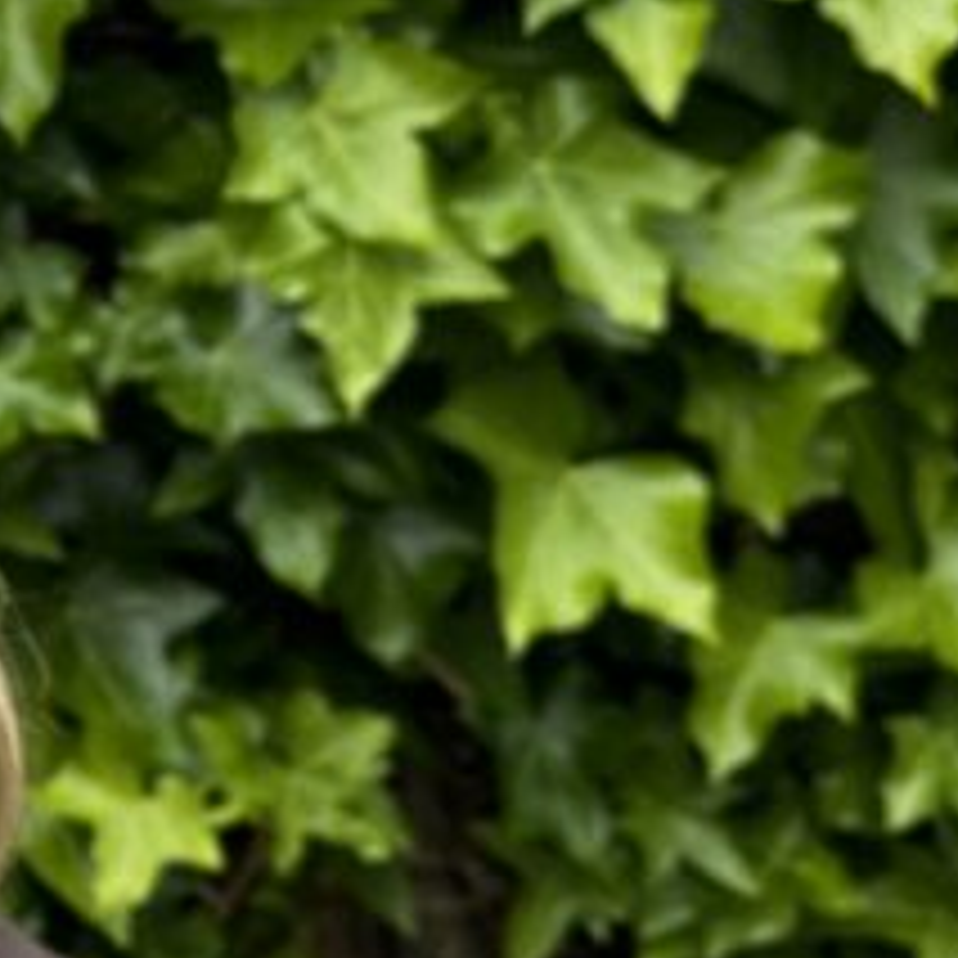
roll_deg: +0.9
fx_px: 3194
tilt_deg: -3.1
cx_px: -810
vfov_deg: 17.0
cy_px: 337
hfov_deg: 14.7
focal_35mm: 102
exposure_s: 1/248
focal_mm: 6.86
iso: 80
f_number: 1.78
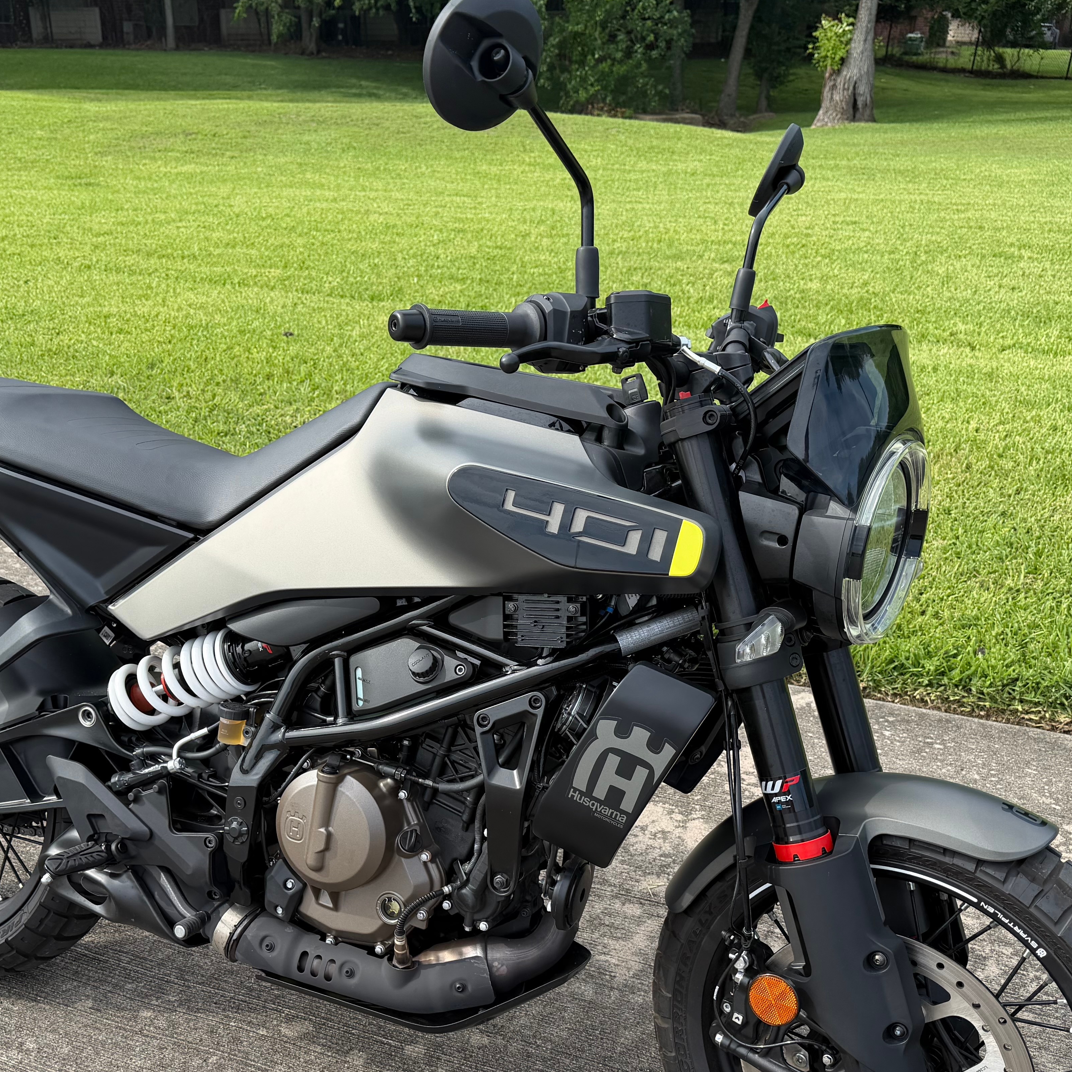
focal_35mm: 38
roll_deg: -1.2
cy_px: 658
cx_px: 502
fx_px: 1331
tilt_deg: -26.7
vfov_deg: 43.6
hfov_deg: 43.8
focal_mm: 6.76
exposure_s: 1/2000
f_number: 1.78
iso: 80
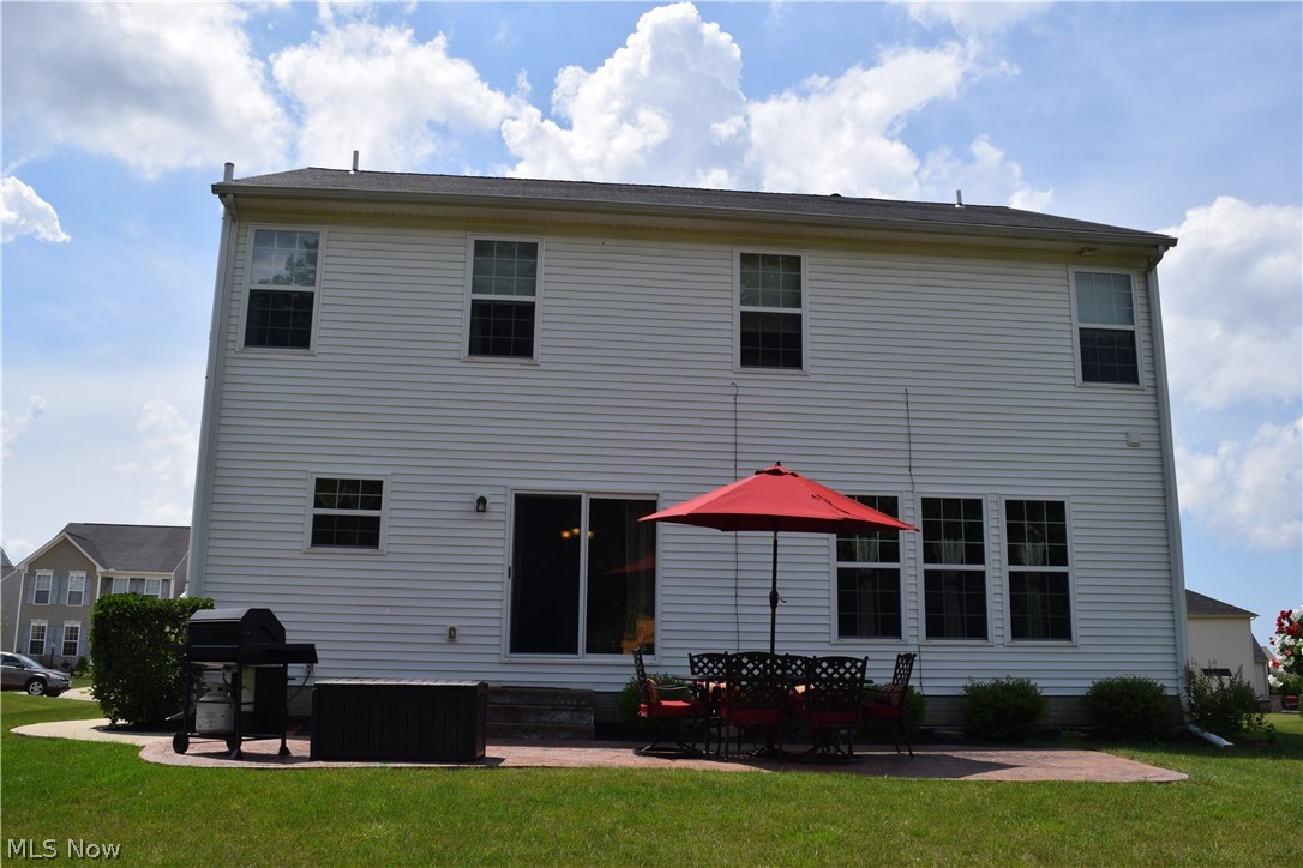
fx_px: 1194
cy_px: 434
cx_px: 652
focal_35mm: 33
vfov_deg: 40.0
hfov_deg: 57.2
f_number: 11
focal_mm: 22
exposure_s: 1/500
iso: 200
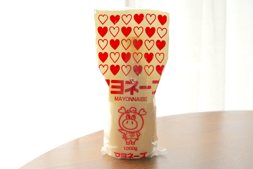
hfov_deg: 29.9
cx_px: 126
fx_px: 474
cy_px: 84
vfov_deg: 20.2
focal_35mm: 68
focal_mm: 45
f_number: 4
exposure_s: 1/160
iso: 800
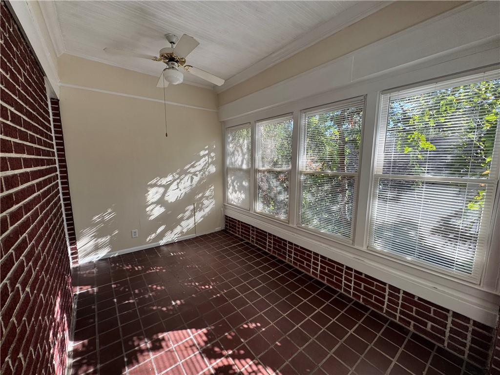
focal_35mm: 14
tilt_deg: -8.2
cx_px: 250
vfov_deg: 85.7
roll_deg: +0.0
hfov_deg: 102.1
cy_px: 188
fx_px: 202
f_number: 2.2
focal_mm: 2.22
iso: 40
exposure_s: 1/134
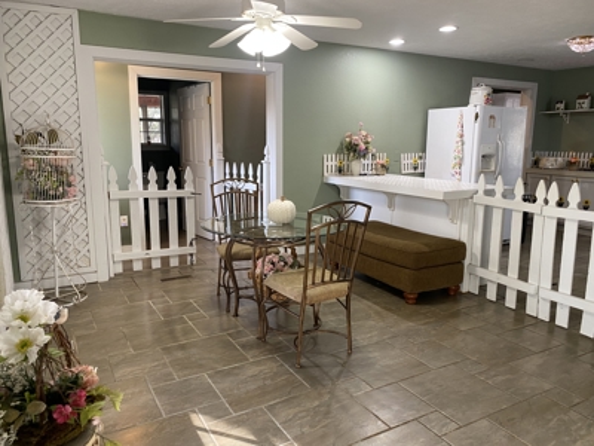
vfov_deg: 53.1
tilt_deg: -8.4
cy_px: 223
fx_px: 446
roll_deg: -0.7
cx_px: 297
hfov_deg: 67.3
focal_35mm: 26
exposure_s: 1/60
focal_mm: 4.25
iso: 125
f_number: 1.8
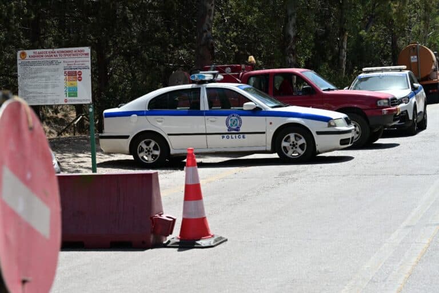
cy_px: 146
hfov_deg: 28.8
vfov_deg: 19.5
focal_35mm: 70
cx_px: 220
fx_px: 854
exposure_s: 1/500
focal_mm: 70
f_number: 7.1
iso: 200
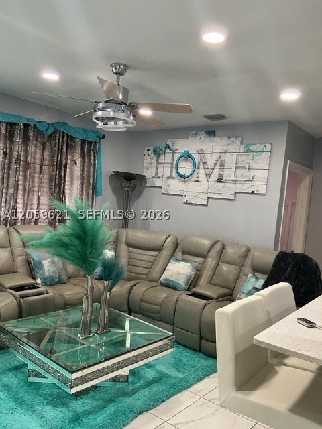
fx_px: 360
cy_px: 214
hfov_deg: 48.2
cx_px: 161
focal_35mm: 29
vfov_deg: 61.7
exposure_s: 1/60
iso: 100
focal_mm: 3
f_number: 1.8
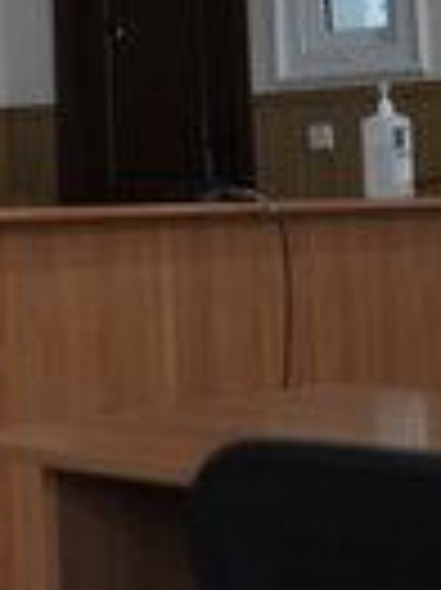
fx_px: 1650
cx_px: -220
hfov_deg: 14.2
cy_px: 43
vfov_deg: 19.8
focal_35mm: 97
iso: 1250
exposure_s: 1/50
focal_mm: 33
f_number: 2.8
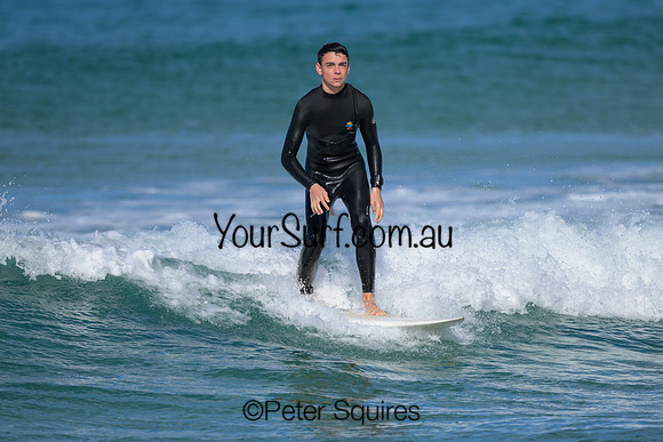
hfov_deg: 2.6
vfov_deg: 1.7
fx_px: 14736
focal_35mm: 800
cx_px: 332
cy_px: 221
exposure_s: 1/2000
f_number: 6.3
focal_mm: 800
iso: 200
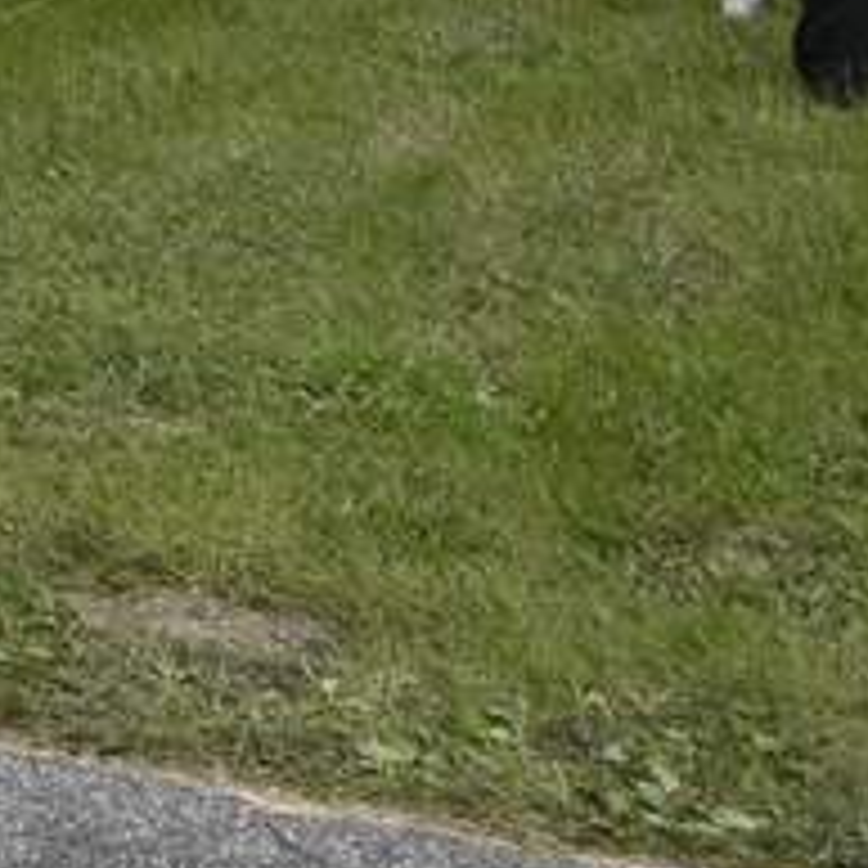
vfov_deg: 12.2
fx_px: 3780
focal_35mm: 133
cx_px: -774
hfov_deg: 11.9
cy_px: -625
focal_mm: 29.5
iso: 250
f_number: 8
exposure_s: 1/250
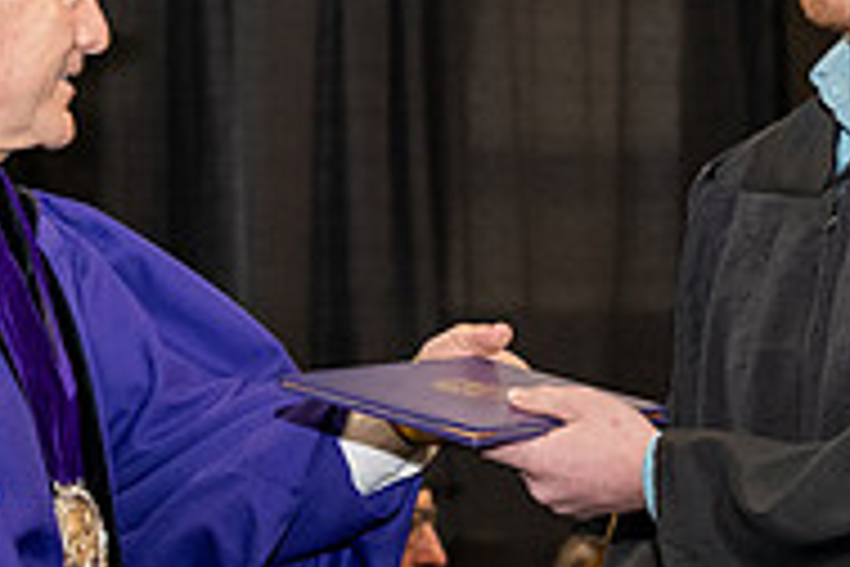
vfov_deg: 6.4
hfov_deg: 9.6
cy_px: 232
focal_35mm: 215
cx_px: 468
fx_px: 5076
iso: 2000
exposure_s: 1/200
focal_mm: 70
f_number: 5
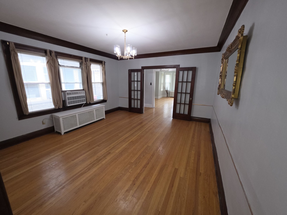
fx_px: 108
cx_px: 144
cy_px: 108
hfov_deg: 106.2
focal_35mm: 13
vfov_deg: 89.9
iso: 125
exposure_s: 1/60
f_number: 1.9
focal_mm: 2.2
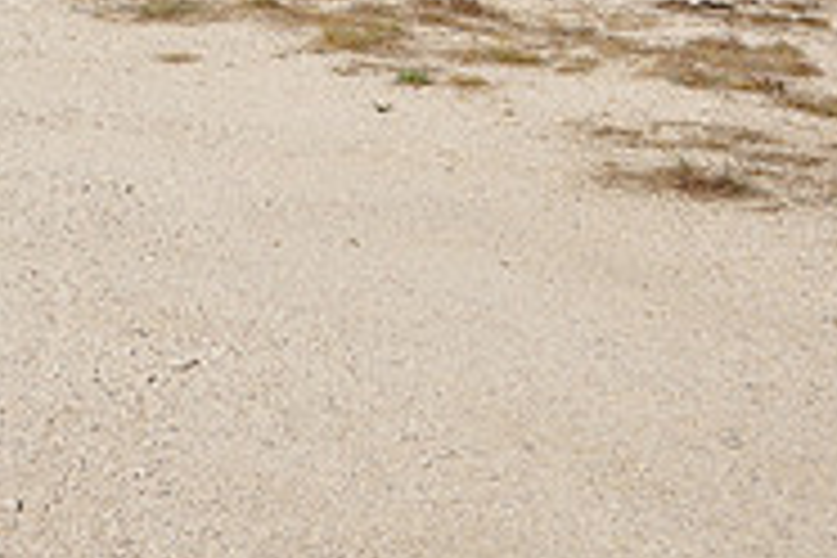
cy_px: -290
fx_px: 2604
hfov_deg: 17.0
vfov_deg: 11.7
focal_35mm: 112
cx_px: -320
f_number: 8
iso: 200
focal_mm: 24
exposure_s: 1/250
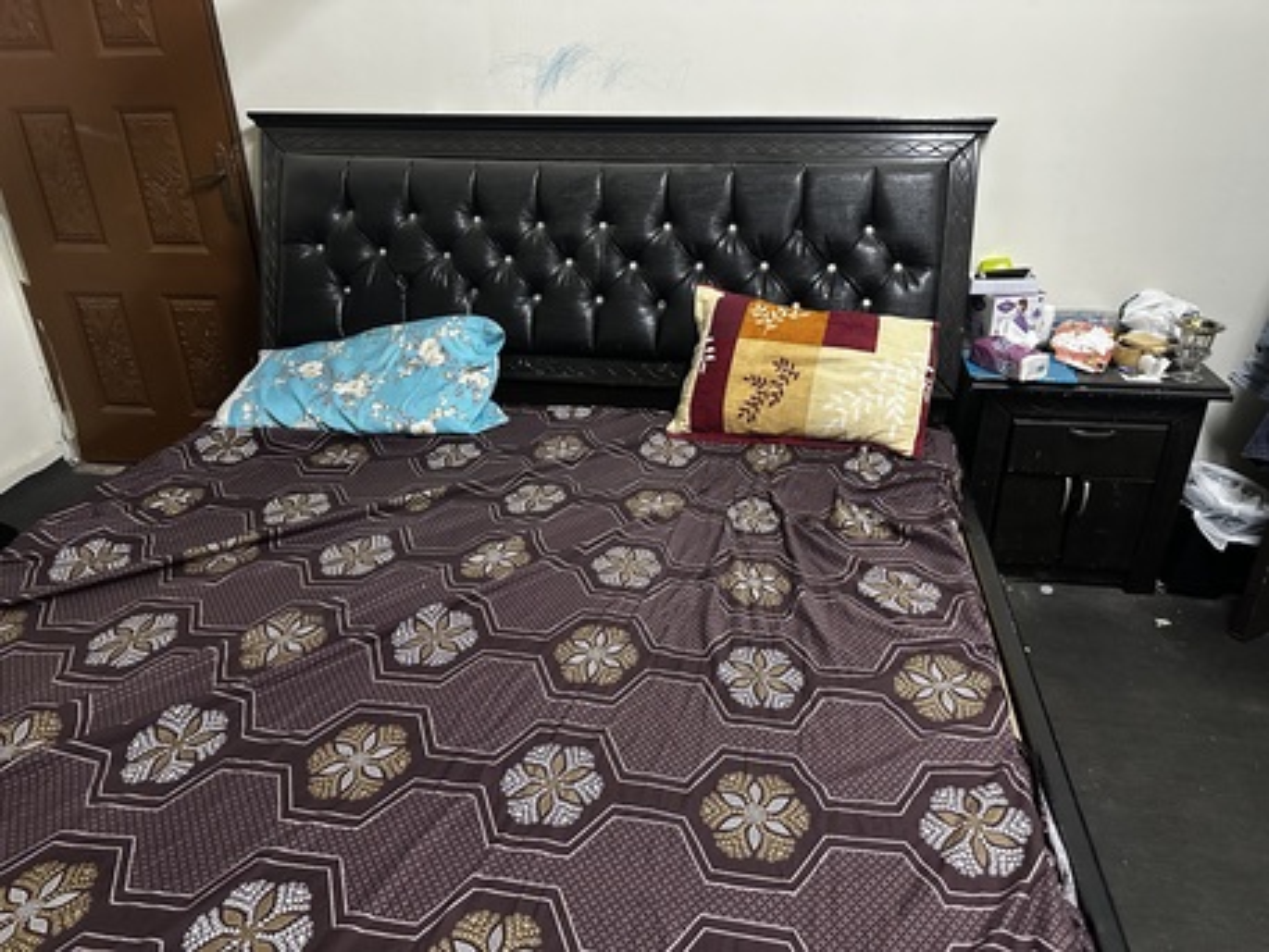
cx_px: 634
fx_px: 880
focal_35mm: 24
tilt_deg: -26.4
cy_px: 476
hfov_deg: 71.6
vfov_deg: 56.8
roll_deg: +1.2
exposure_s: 1/30
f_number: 1.78
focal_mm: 6.86
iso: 800
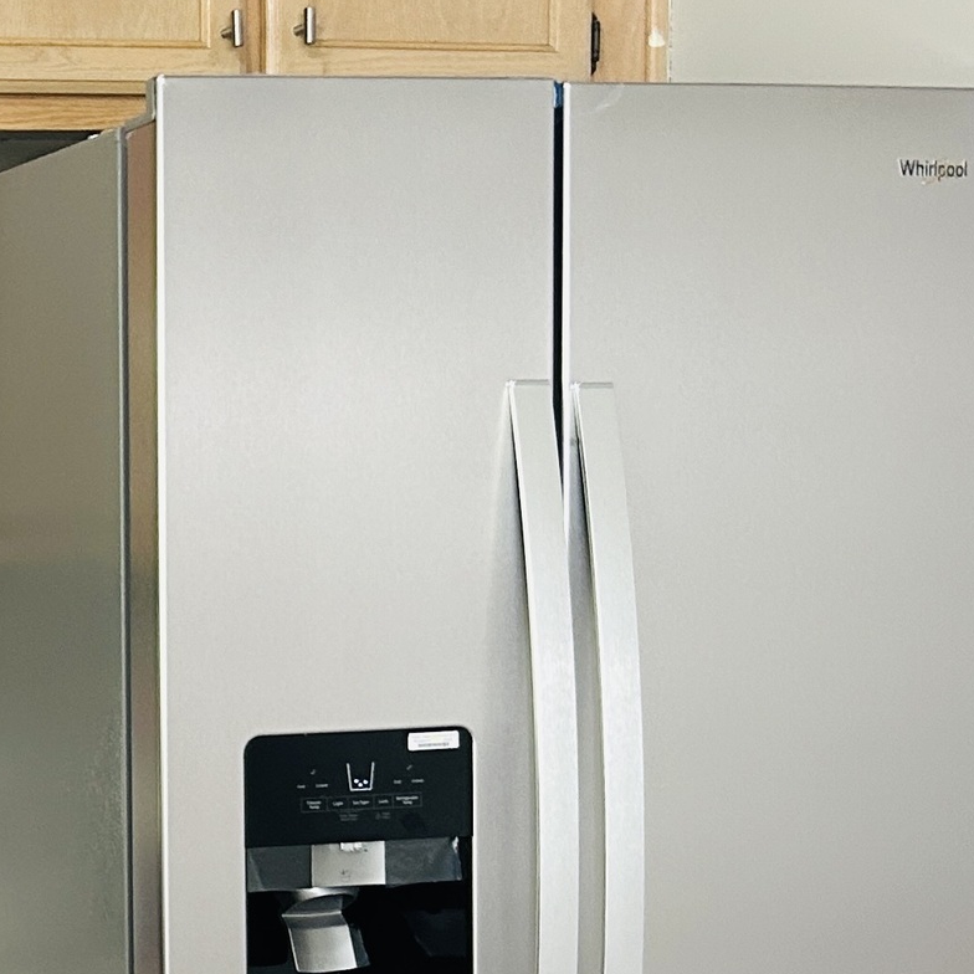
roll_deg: +1.7
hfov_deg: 16.7
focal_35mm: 90
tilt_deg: -4.3
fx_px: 2865
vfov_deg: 19.0
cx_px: -668
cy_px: 863
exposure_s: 1/60
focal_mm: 5.7
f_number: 1.5
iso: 200
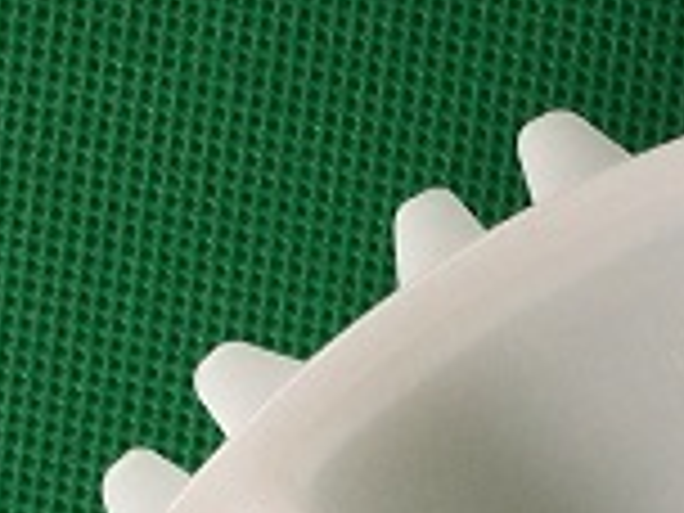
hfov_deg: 11.8
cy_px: 1260
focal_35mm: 161
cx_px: 990
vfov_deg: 8.4
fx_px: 3181
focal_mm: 4.12
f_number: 2.2
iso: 64
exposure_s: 1/100
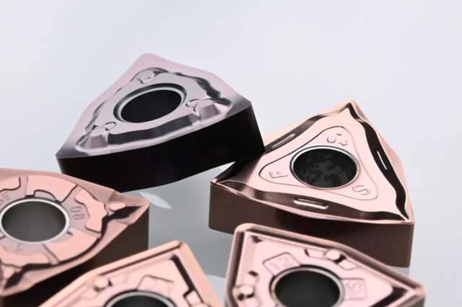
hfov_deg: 10.1
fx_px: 2617
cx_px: 185
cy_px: 224
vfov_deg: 6.7
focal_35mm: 204
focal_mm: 51
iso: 640
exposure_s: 1/160
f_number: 9
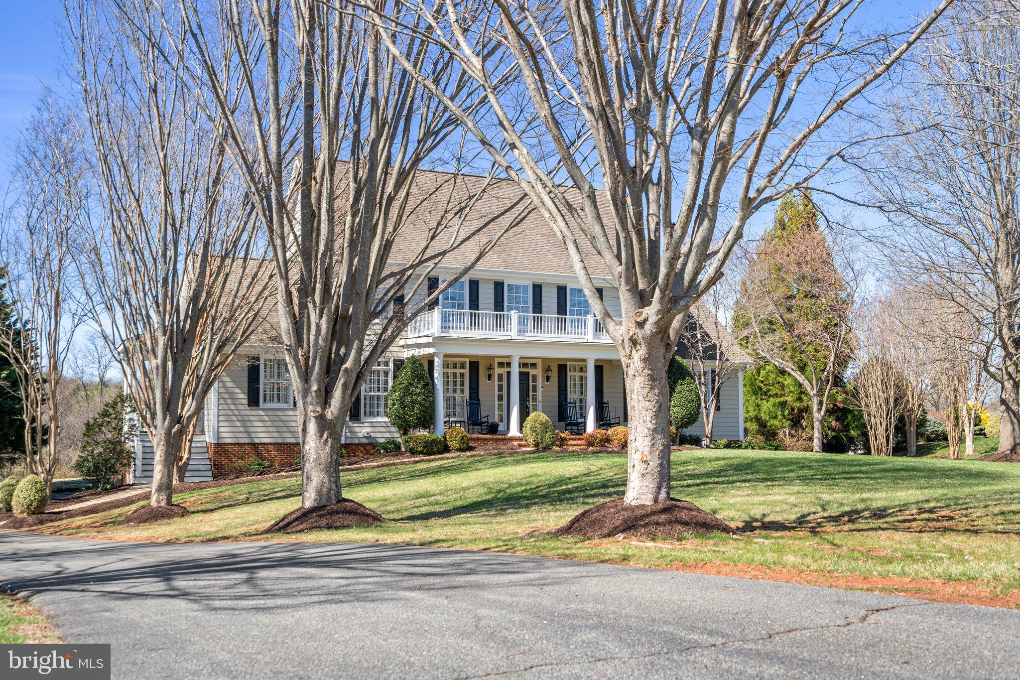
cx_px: 510
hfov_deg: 54.4
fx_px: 992
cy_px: 340
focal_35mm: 35
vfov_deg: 37.8
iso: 250
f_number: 8
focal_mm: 35
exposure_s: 1/500
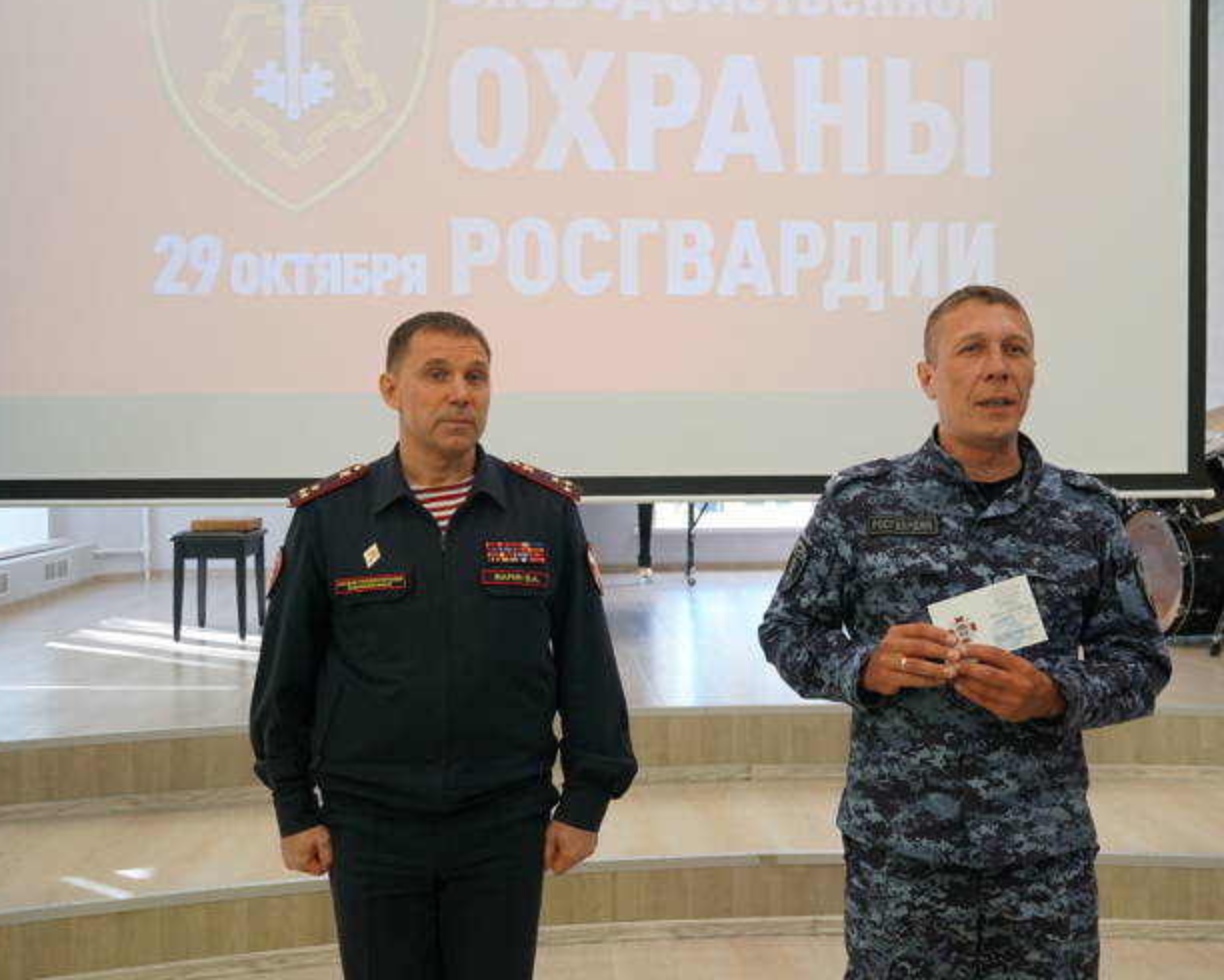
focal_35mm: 38
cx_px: 698
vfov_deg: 39.2
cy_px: 488
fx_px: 1377
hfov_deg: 47.8
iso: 640
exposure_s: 1/160
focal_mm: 22
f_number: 4
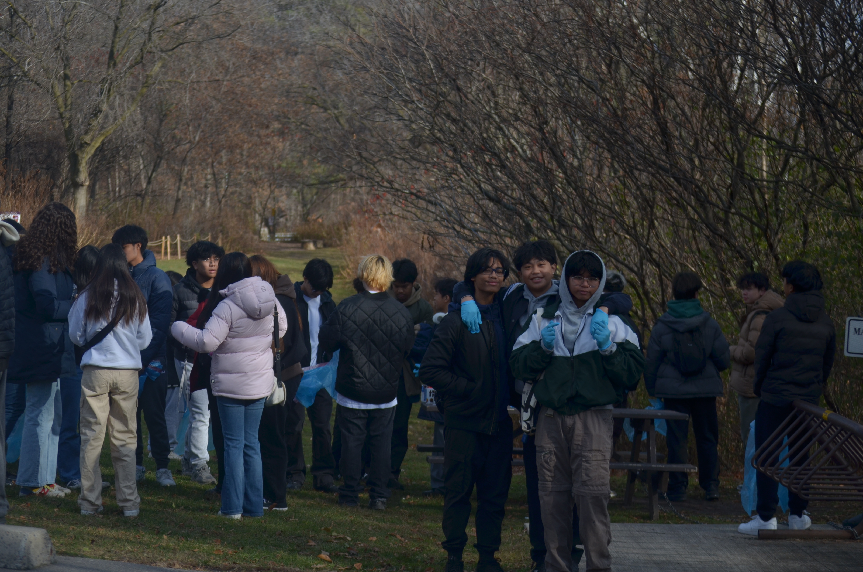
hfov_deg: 24.7
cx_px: 432
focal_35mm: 82
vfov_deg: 16.5
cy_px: 286
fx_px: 1974
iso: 160
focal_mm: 55
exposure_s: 1/1600
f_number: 4
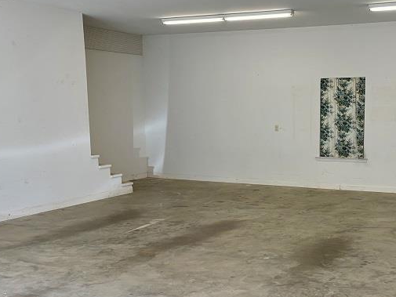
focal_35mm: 48
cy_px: 182
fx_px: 549
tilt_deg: -8.2
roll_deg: +0.5
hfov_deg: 38.5
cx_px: 305
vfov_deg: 30.2
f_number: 1.6
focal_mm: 5.96
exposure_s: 1/241
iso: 100
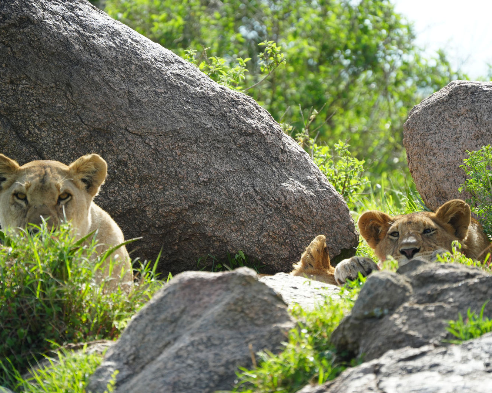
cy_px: 197
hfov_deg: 4.3
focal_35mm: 452
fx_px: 6581
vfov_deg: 3.4
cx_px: 248
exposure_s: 1/500
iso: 400
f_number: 6.3
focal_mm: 400
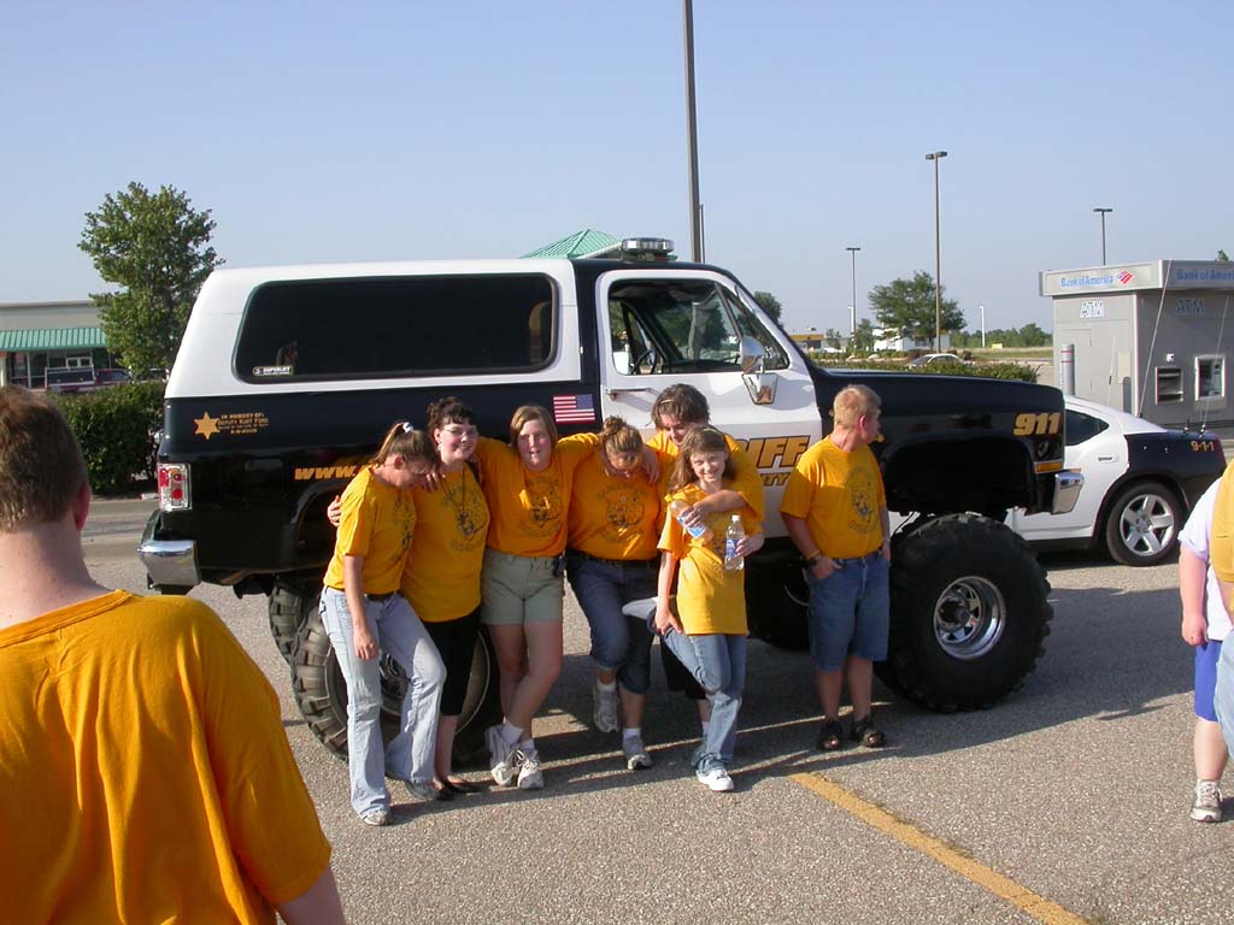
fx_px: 1355
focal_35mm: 38
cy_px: 462
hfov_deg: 49.0
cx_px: 617
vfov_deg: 37.7
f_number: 6.7
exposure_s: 1/297
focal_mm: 7.85
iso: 100
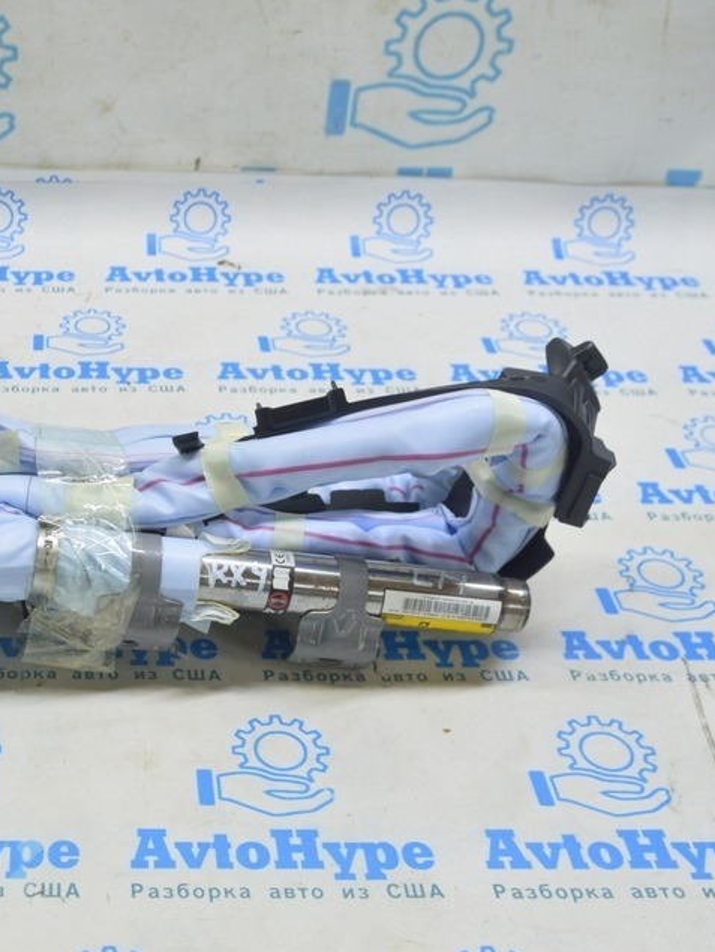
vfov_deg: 39.0
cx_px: 34
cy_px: 495
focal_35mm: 49
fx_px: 1342
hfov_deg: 28.4
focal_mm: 21
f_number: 5.6
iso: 400
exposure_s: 1/20
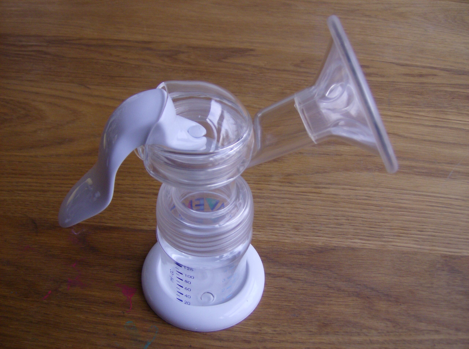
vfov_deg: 39.5
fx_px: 487
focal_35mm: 36
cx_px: 234
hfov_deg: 51.5
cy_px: 174
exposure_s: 1/64
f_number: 2.8
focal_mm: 6
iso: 130
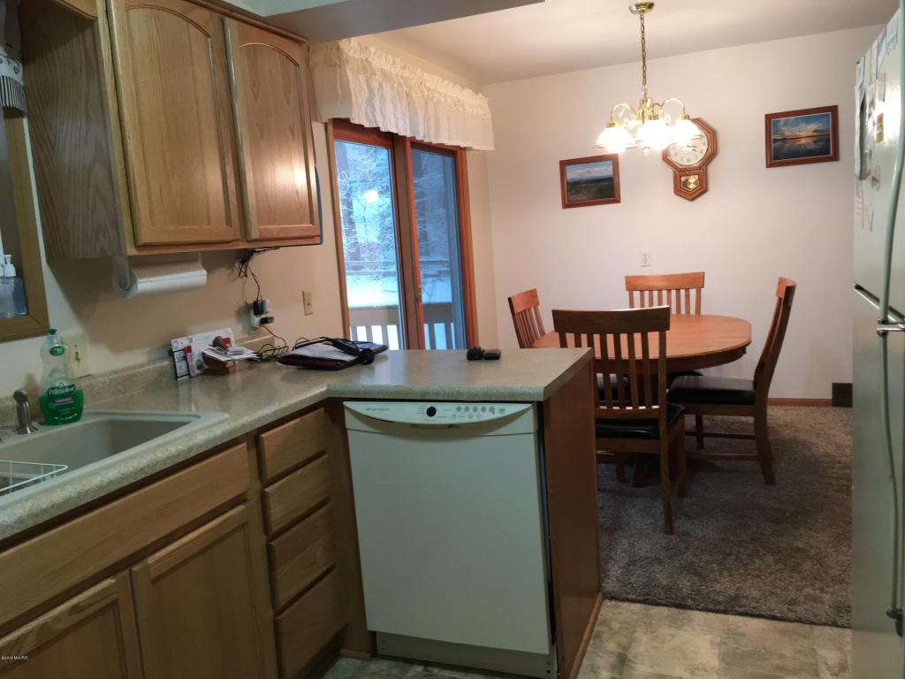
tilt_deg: -6.4
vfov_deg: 48.2
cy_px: 340
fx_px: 758
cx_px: 452
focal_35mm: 29
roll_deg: +4.1
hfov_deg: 61.7
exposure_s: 1/30
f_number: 2.2
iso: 100
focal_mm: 4.15
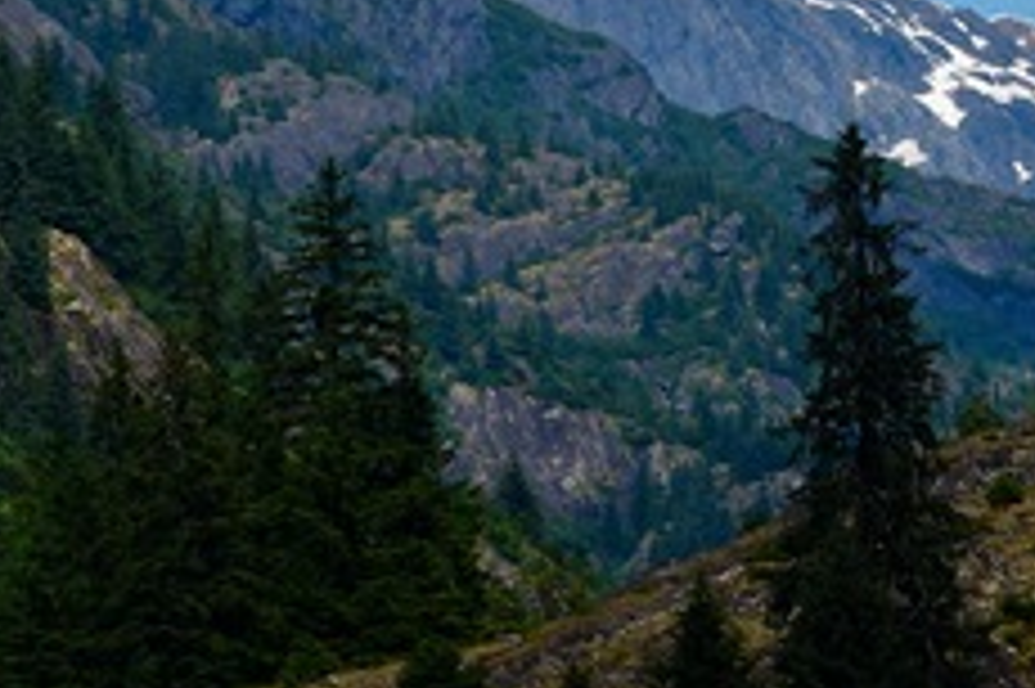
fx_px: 15197
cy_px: 317
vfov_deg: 2.6
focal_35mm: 529
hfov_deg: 3.9
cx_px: 1040
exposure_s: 1/1600
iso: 640
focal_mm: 145
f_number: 14
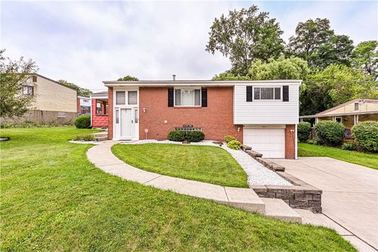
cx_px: 189
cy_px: 126
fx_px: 189
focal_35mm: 18
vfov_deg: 67.3
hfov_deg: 90.0
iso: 100
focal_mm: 18
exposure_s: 1/100
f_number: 9
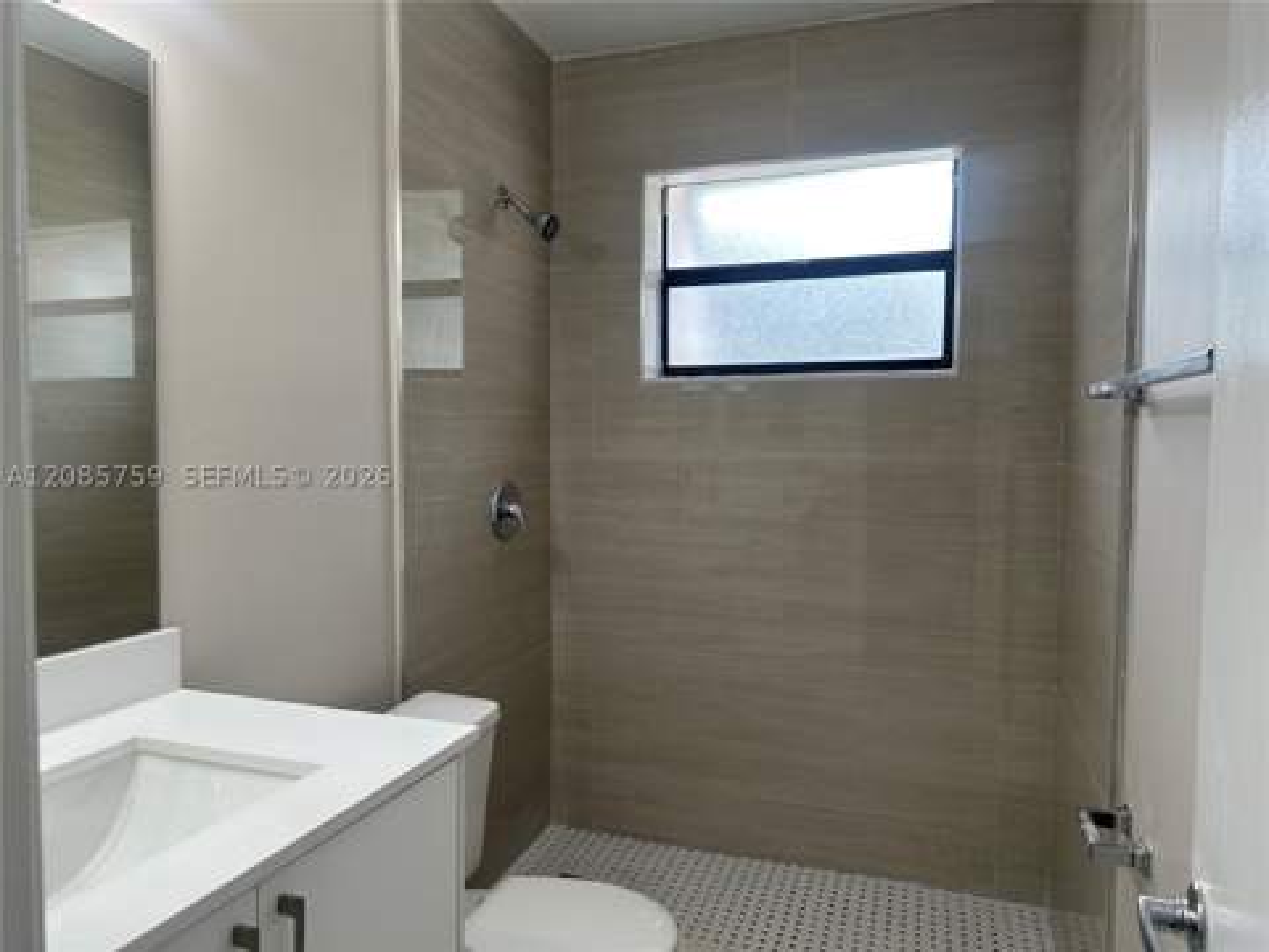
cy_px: 476
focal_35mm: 24
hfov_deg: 71.6
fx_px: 880
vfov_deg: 56.8
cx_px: 634
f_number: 1.78
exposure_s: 1/171
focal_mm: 6.86
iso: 80
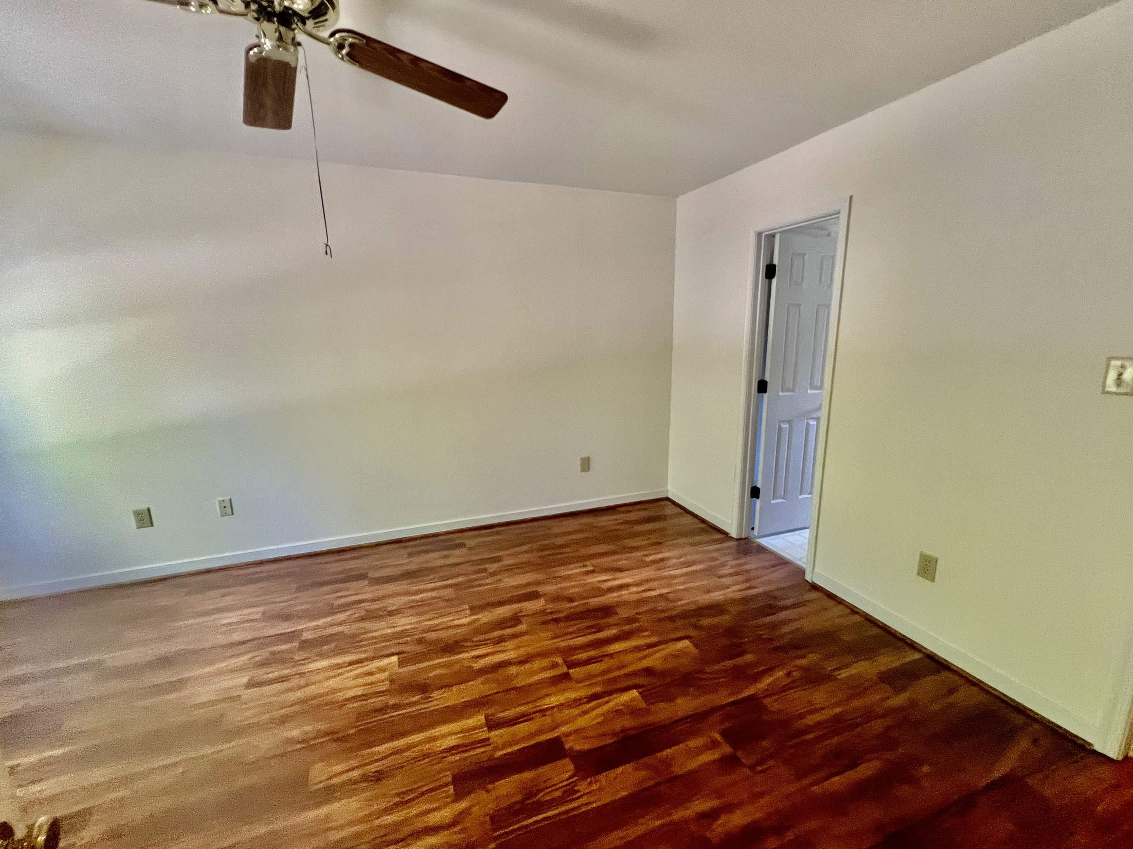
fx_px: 458
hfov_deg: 102.0
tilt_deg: -12.6
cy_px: 437
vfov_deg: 85.6
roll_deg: +1.5
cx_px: 583
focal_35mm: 14
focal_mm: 1.57
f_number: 1.8
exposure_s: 1/60
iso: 320
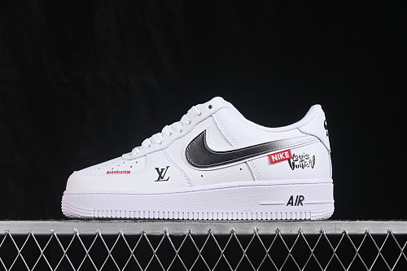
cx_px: 204
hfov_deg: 27.0
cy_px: 136
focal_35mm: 75
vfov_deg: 18.2
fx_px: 848
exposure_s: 1/80
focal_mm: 50
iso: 160
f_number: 8
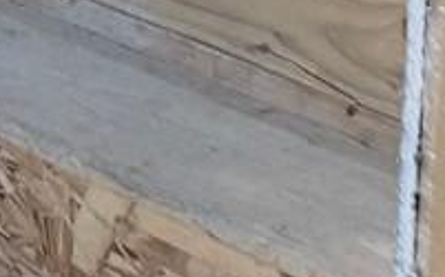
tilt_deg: +0.0
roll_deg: -2.2
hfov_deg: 7.8
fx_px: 2458
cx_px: -1180
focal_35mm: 203
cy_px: -880
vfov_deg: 5.5
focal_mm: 6.76
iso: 250
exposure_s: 1/60
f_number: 1.78
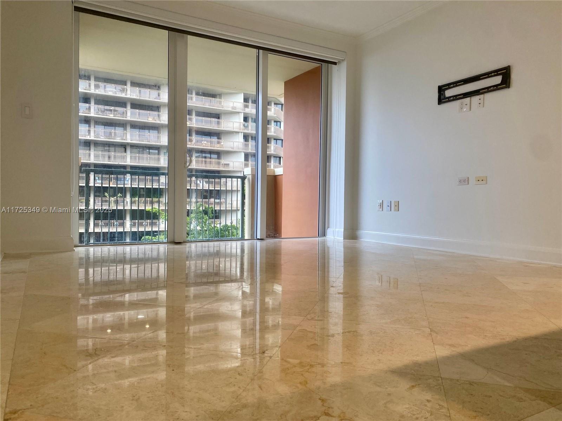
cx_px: 281
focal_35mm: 26
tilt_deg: -1.3
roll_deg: -2.3
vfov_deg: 53.1
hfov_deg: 67.3
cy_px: 210
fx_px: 422
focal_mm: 4.25
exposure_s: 1/121
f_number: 1.8
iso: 125
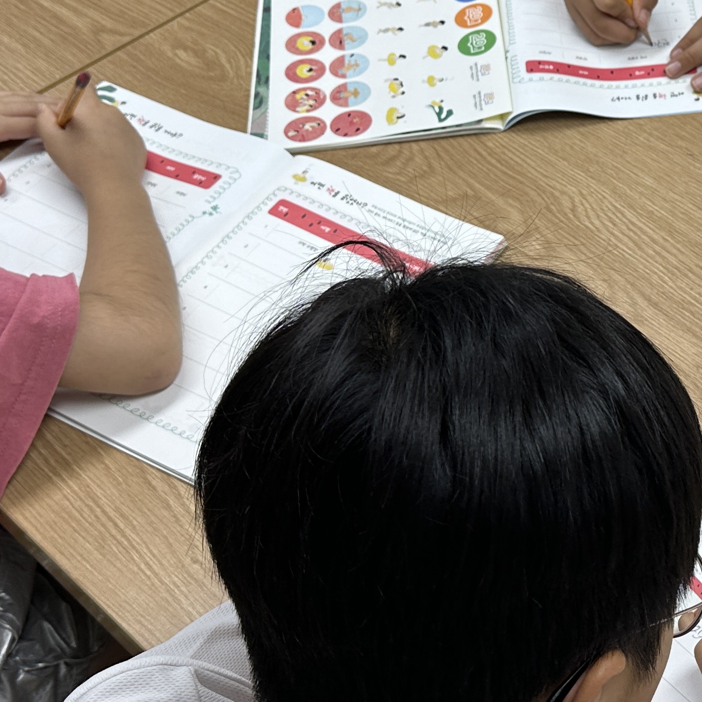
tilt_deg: -45.3
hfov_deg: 24.4
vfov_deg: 25.2
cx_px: 664
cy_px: 214
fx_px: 1560
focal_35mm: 68
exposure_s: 1/120
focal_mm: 6.86
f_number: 1.78
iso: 64
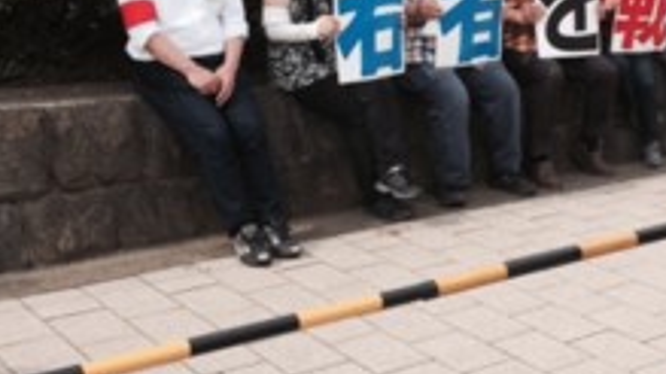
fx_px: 1147
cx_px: 608
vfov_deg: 18.5
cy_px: 131
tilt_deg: -13.2
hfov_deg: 30.8
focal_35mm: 65
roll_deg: -0.3
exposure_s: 1/879
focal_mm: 4.15
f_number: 2.2
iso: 32
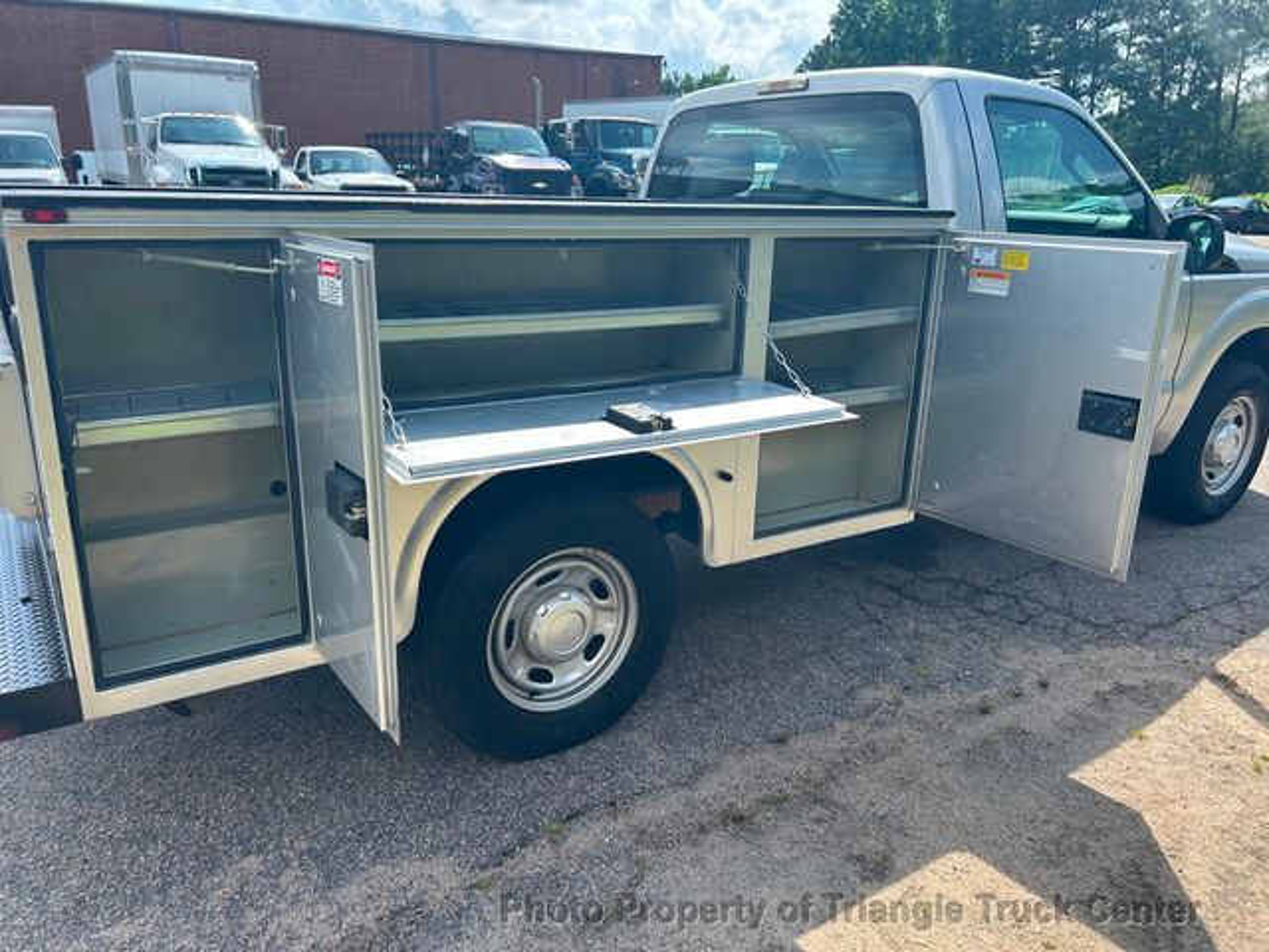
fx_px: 953
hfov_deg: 67.3
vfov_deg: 53.1
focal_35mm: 26
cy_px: 476
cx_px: 634
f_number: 1.5
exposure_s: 1/1751
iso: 50
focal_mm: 5.7
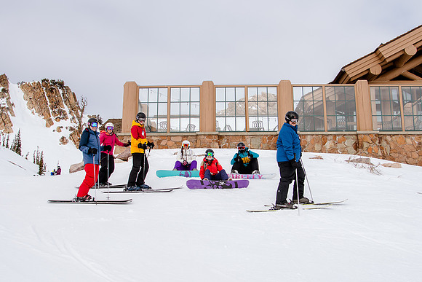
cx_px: 212
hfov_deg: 48.0
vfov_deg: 33.1
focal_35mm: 40
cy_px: 152
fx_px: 473
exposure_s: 1/1000
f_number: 5.6
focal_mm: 24
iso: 200
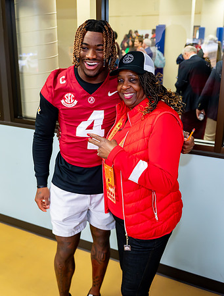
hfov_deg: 37.7
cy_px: 133
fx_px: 328
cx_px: 97
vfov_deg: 48.5
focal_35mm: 38
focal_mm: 24
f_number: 2.8
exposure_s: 1/200
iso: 1600
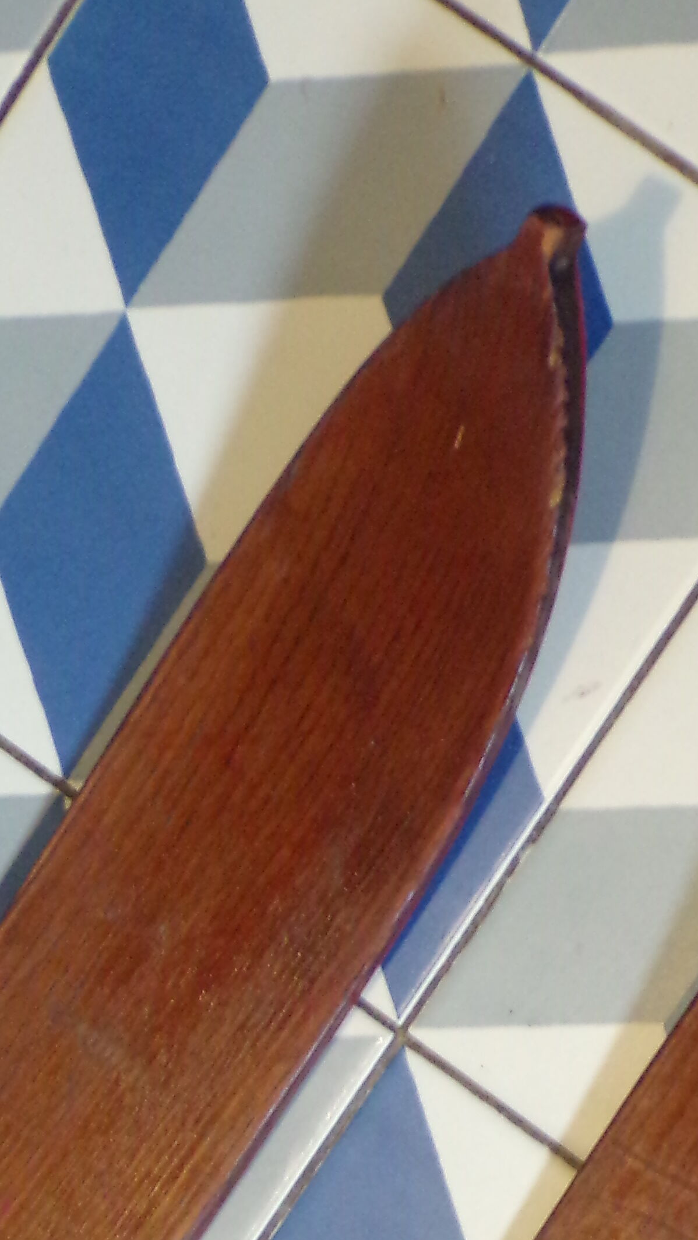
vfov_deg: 16.1
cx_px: 569
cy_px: 1010
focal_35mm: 132
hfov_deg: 9.2
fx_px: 4344
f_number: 3.7
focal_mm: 10.1
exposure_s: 1/4
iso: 400
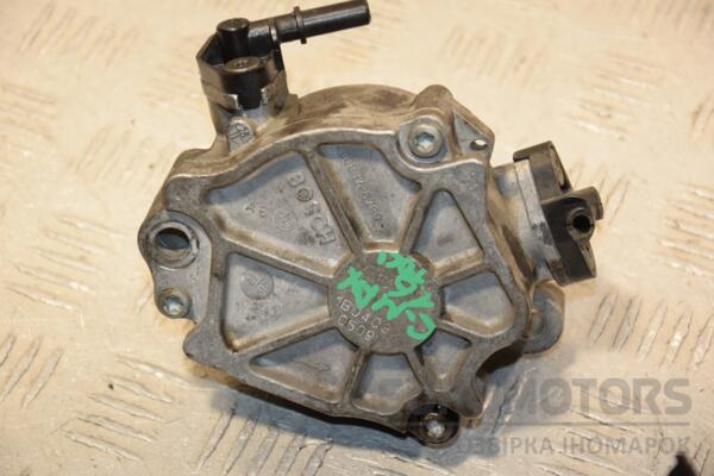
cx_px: 357
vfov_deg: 9.9
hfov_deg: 14.9
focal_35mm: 138
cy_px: 238
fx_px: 2737
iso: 800
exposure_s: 1/200
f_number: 5.6
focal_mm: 92
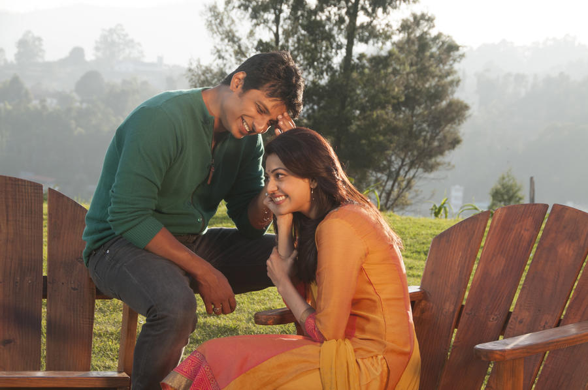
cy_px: 195
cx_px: 294
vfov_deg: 13.0
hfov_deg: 19.5
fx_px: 1713
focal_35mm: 105
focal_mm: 70
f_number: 9
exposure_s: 1/160
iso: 200
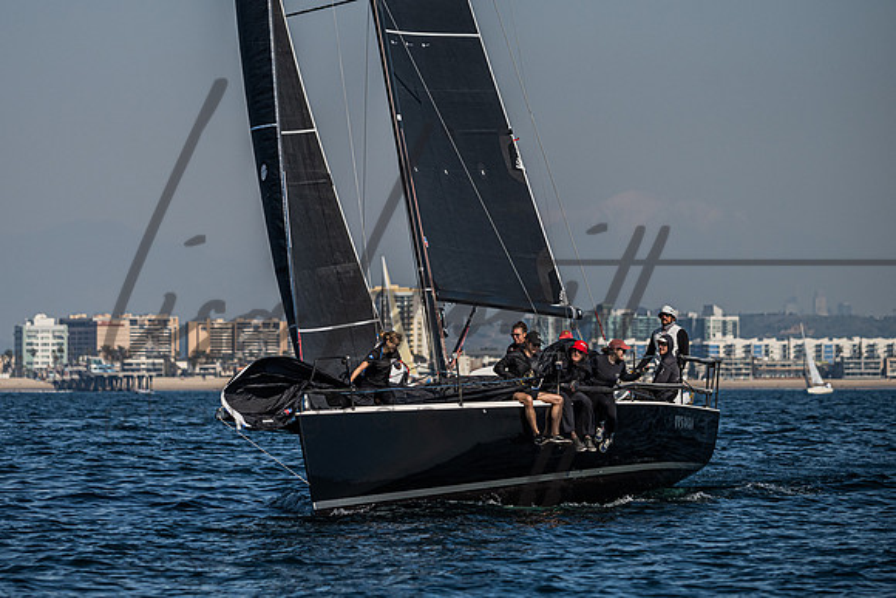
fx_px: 6267
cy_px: 213
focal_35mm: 252
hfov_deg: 8.2
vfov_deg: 5.5
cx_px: 388
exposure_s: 1/8000
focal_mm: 185
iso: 400
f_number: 5
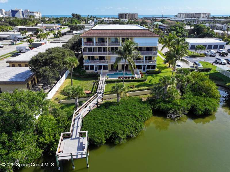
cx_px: 115
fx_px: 159
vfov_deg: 56.7
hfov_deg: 71.7
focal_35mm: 24
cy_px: 86
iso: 180
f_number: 2.8
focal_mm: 12.29
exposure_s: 1/2500
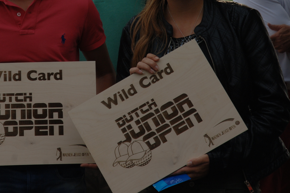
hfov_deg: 7.5
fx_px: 2221
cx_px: 87
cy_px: 12
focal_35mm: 276
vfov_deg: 5.0
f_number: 8
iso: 200
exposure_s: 1/320
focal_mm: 98
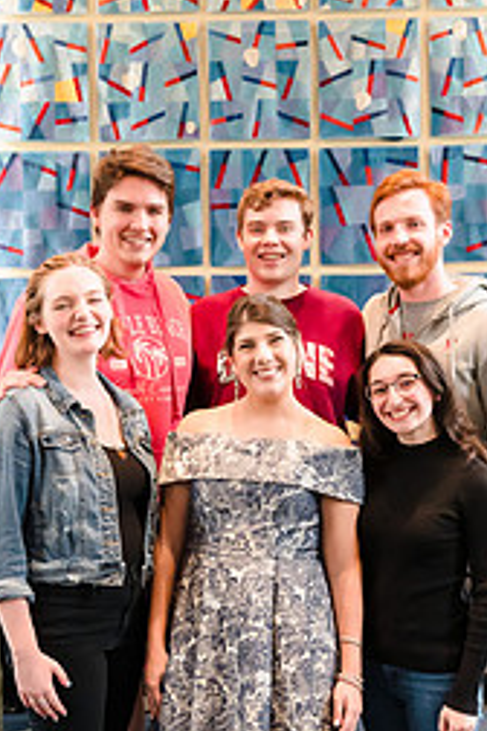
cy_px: 505
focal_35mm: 66
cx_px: 252
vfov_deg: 30.2
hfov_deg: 20.6
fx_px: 1339
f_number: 5.6
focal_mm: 37
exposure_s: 1/125
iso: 6400
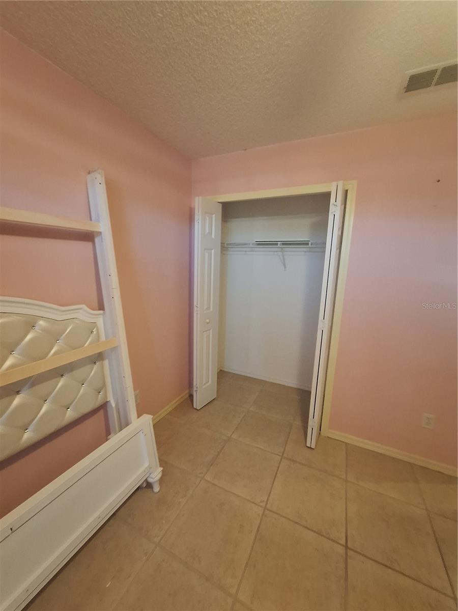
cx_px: 229
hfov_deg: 89.9
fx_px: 229
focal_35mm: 13
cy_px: 306
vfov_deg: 106.2
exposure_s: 1/24
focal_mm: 1.74
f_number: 2.2
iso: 320
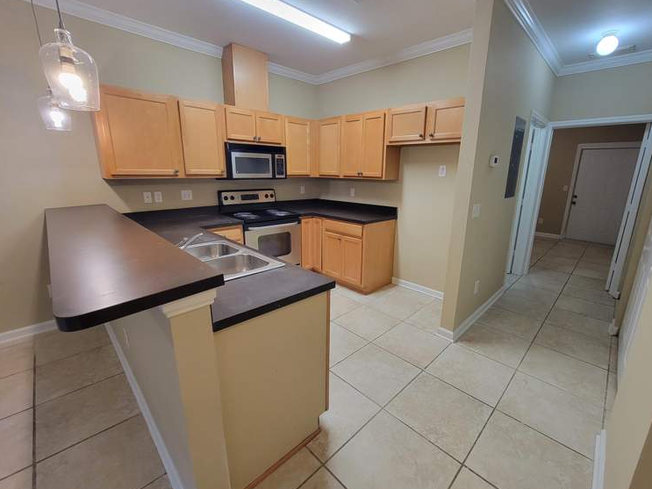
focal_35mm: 14
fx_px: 264
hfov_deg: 101.9
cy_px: 245
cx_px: 347
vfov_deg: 85.7
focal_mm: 2.2
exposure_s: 1/60
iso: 320
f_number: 2.2
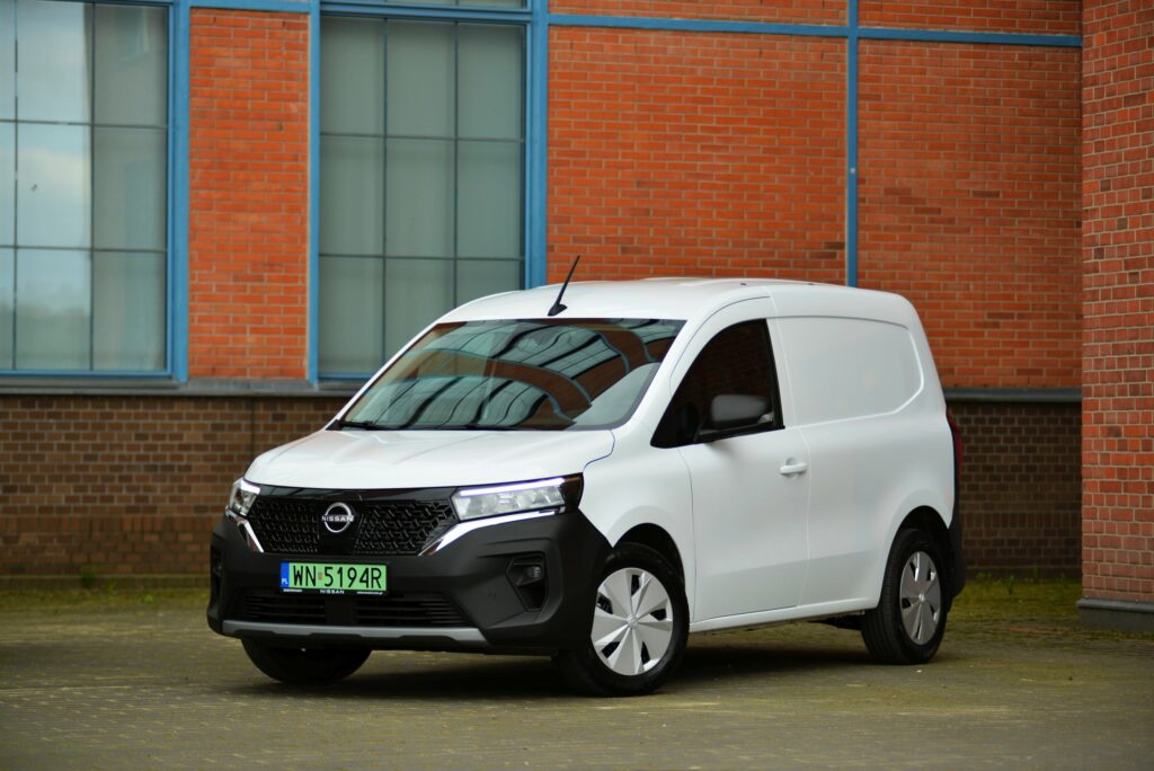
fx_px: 3849
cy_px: 386
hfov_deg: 17.1
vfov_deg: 11.4
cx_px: 577
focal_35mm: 120
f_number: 4.5
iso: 100
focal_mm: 120
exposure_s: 1/320
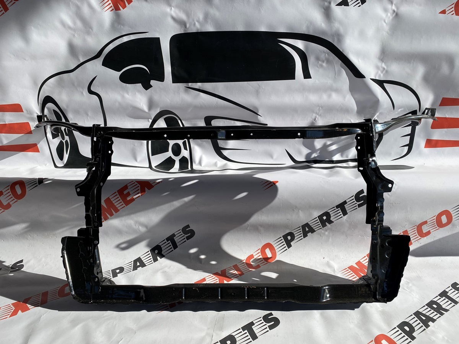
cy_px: 172
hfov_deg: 67.3
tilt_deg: -20.0
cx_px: 230
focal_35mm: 26
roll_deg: +0.8
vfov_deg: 53.1
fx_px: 345
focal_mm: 4.25
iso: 32
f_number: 1.8
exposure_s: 1/3401
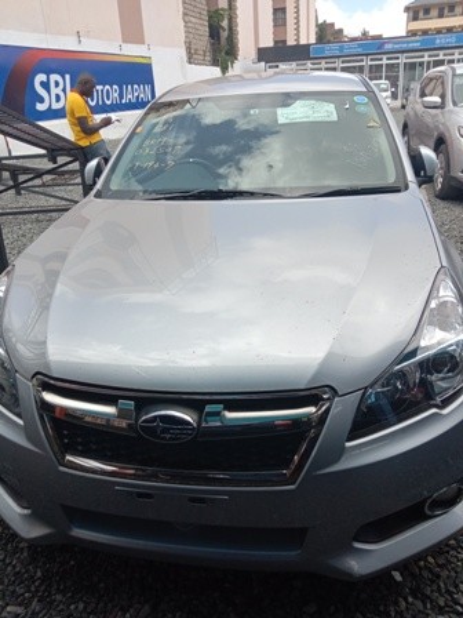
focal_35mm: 26
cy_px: 309
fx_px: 464
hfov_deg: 53.1
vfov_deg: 67.3
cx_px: 232
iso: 100
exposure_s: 1/513
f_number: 2.2
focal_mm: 3.65
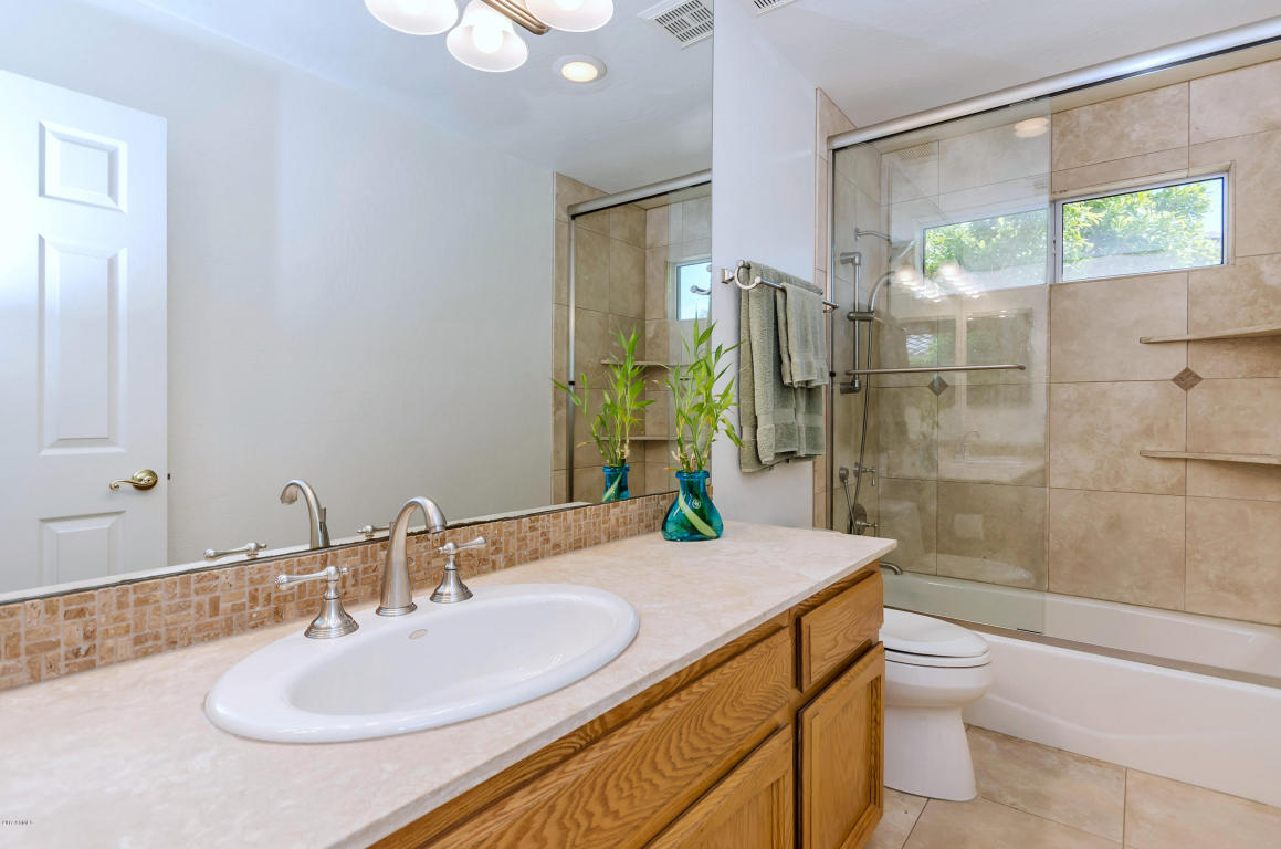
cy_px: 424
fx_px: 586
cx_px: 640
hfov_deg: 95.1
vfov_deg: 71.8
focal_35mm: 16
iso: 320
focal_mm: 11
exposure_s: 1/60
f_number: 6.3
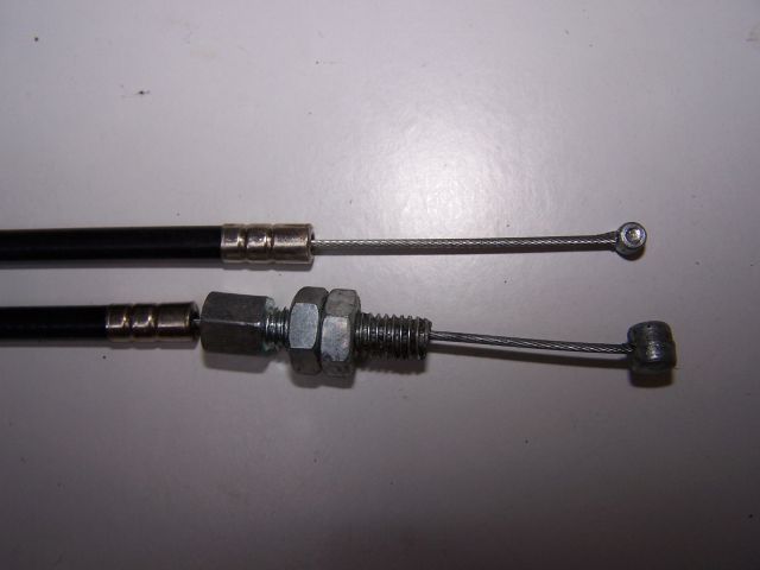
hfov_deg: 49.0
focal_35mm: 38
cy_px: 285
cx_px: 380
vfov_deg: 37.7
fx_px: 834
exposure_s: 1/60
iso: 80
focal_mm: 6.3
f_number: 2.8
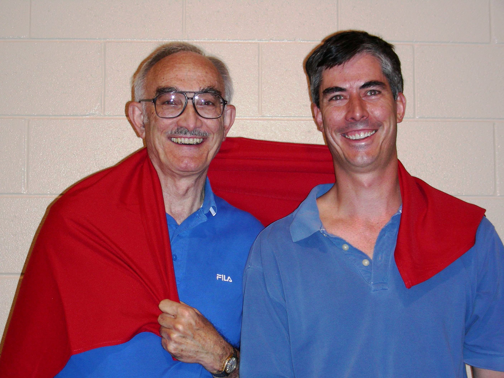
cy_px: 189
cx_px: 252
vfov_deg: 23.3
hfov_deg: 30.7
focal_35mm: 63
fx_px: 917
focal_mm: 10.5
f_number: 3.5
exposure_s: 1/60.1
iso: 50
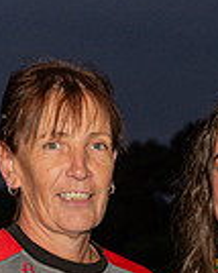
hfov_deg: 6.3
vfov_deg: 7.8
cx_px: 251
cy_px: 383
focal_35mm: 243
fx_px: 1962
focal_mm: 60
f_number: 3.2
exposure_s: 1/80
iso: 1600
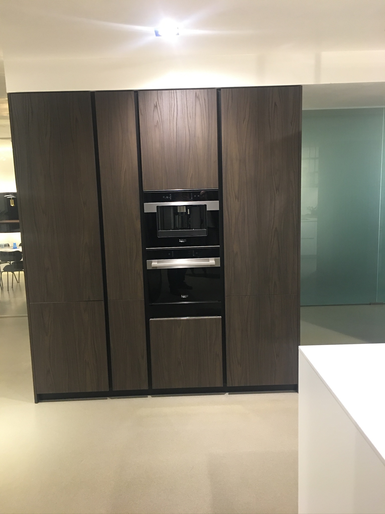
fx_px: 430
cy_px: 257
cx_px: 192
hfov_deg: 48.2
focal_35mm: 29
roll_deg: +2.1
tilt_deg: -7.4
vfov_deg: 61.7
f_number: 2.2
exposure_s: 1/10
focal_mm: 4.15
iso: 80
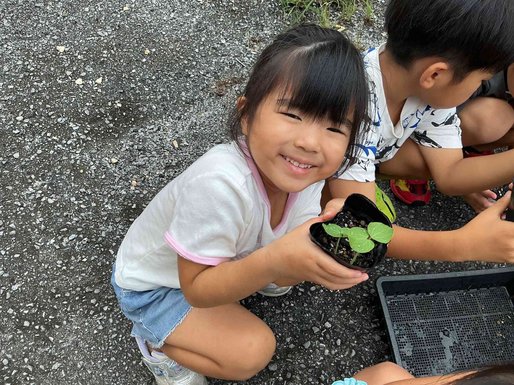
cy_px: 192
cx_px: 257
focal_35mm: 29
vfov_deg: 48.2
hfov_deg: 61.7
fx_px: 431
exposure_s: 1/120
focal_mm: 3
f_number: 1.8
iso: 32
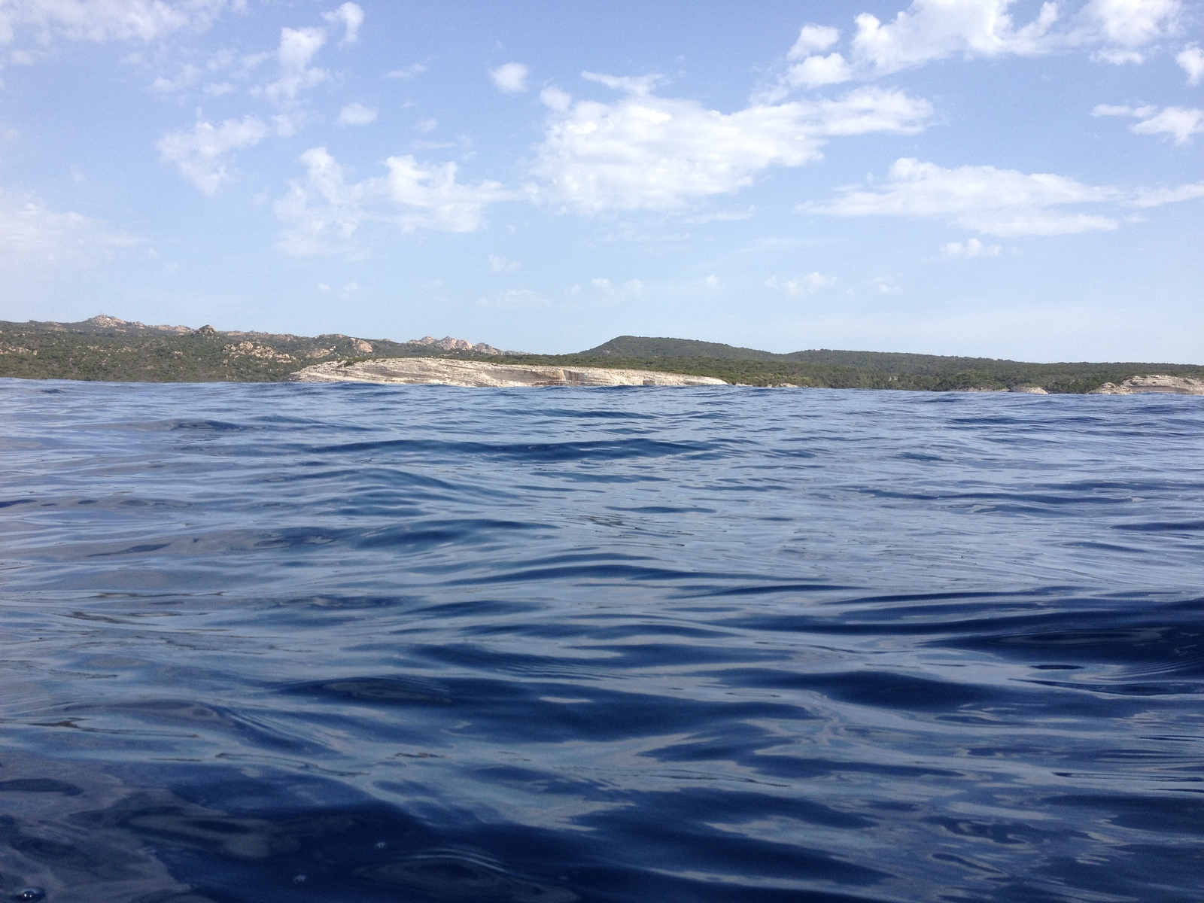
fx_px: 1217
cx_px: 602
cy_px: 452
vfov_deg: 40.7
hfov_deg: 52.6
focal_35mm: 35
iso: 64
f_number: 2.4
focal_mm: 4.28
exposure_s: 1/1577
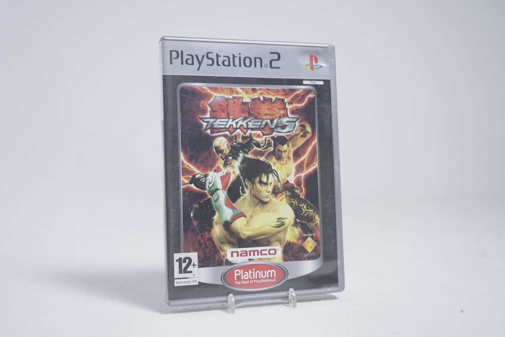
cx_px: 252
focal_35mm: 39
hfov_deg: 49.6
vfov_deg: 34.2
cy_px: 168
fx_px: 547
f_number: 5.6
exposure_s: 1/5
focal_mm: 39
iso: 100
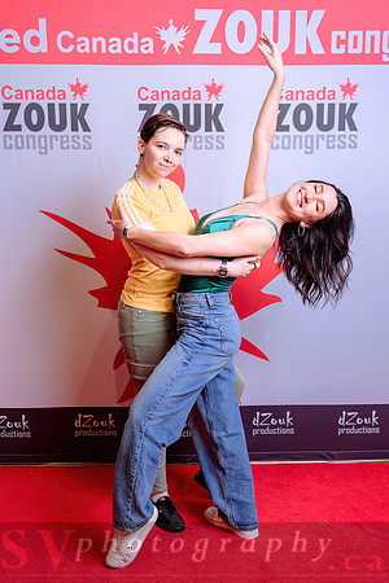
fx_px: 648
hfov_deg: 33.4
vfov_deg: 48.5
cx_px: 194
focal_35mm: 40
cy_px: 292
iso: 100
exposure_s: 1/50
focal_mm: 40
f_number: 4
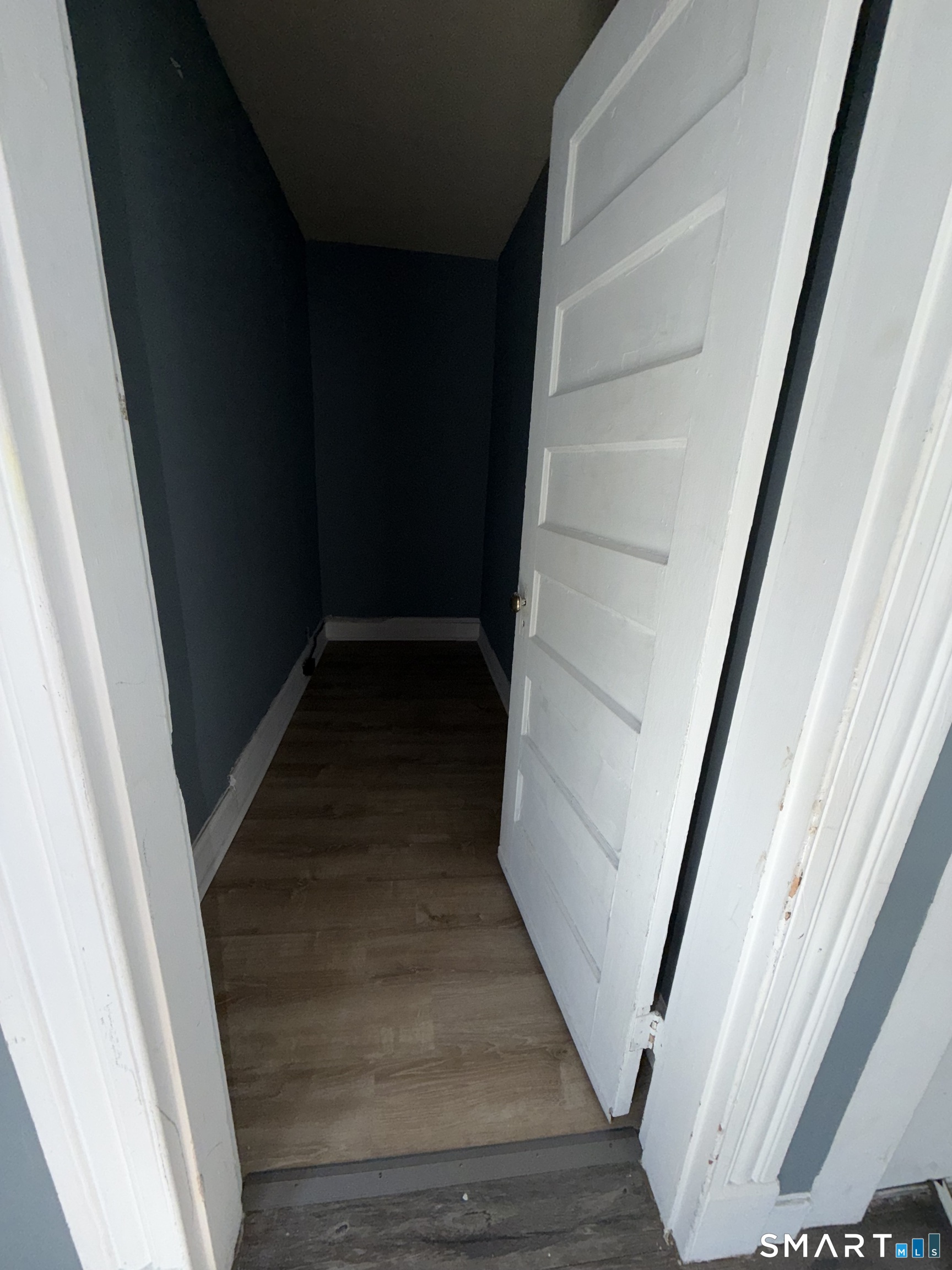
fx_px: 513
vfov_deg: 102.1
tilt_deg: -17.3
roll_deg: -3.6
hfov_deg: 85.7
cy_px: 635
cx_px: 476
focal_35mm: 14
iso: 50
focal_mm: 2.22
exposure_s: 1/121
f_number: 2.2
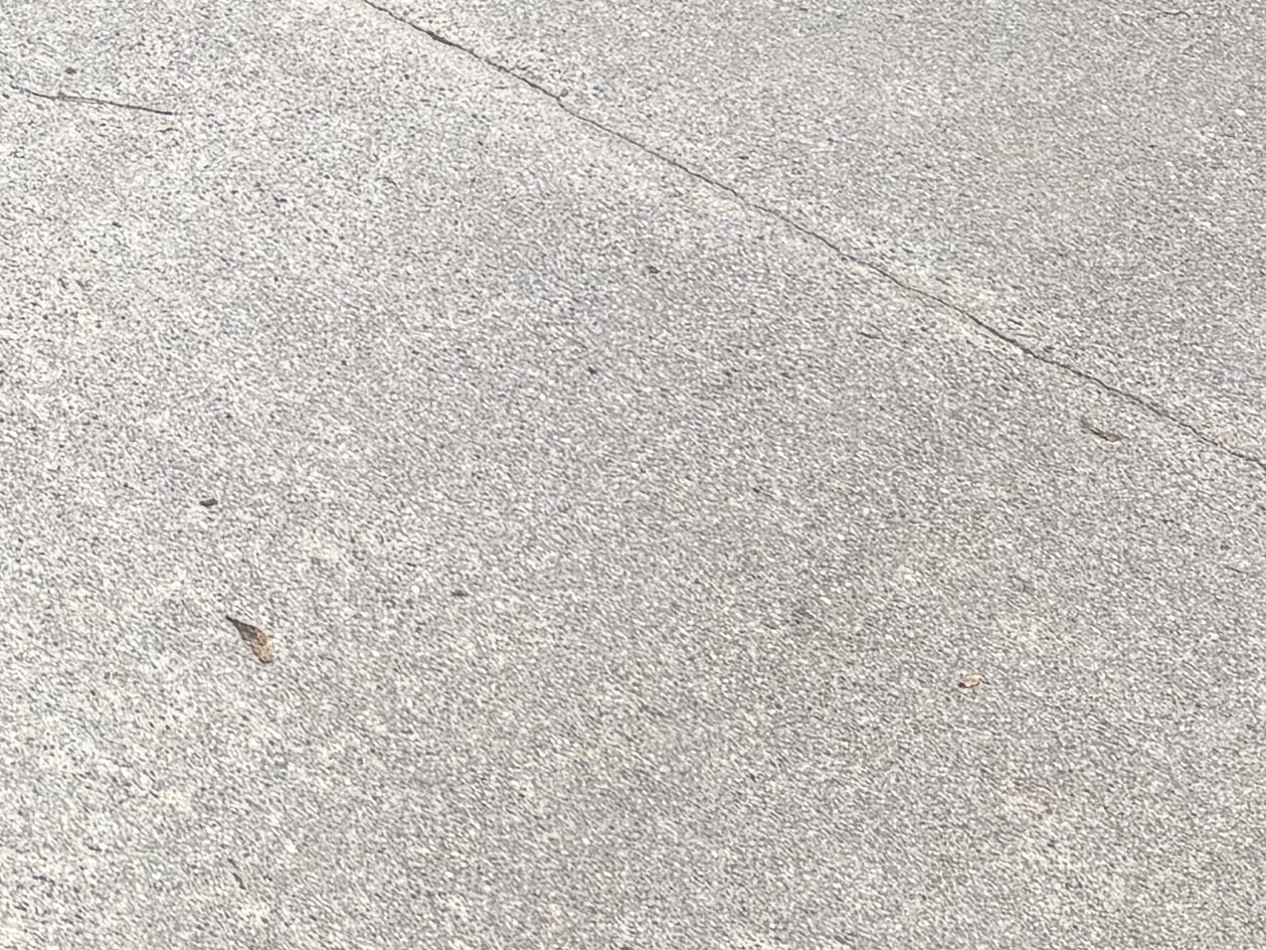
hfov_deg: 14.0
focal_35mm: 118
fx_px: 4315
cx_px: -1284
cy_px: -1024
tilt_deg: -19.8
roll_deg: -0.8
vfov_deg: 11.2
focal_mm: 5.96
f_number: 1.6
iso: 50
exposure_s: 1/121
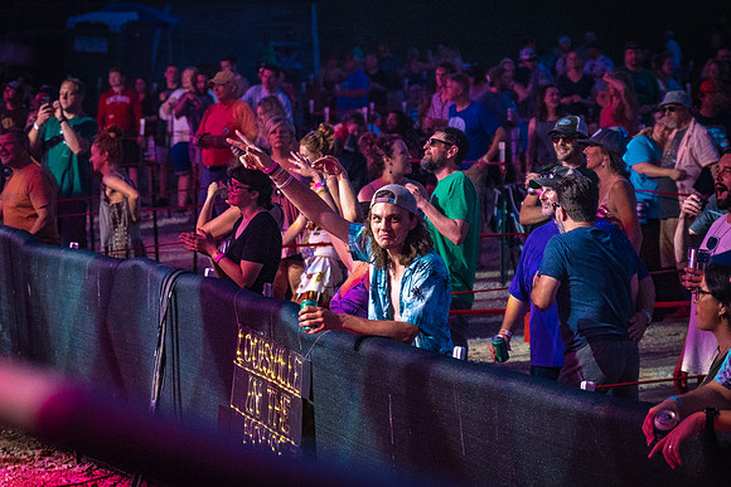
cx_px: 289
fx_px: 2749
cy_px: 207
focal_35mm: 135
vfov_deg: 10.1
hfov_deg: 15.1
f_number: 3.2
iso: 3200
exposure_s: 1/200
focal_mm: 75
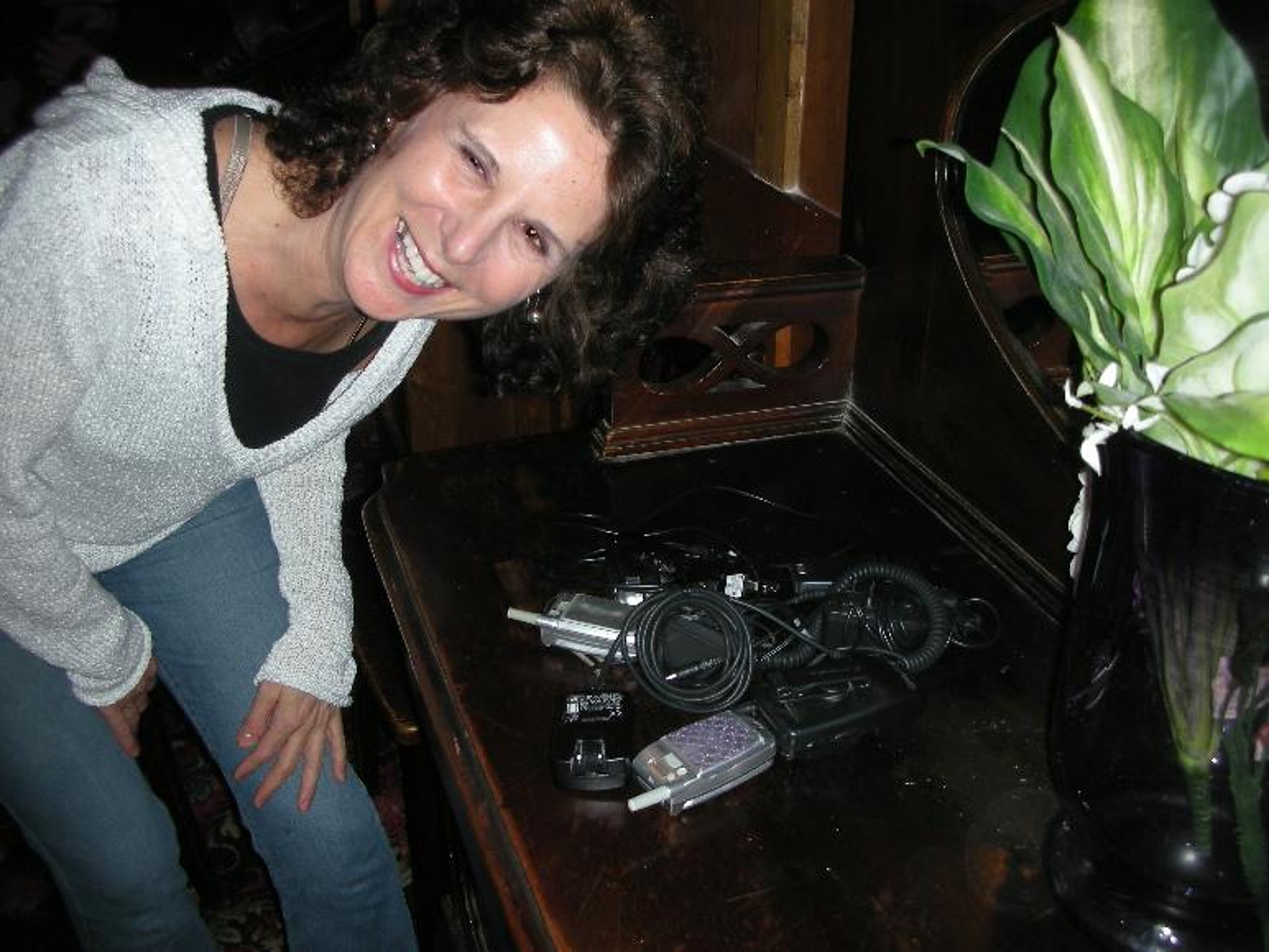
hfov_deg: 52.6
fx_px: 1283
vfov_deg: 40.7
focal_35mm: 35
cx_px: 634
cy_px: 476
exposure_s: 1/60
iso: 50
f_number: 2.8
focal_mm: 5.8
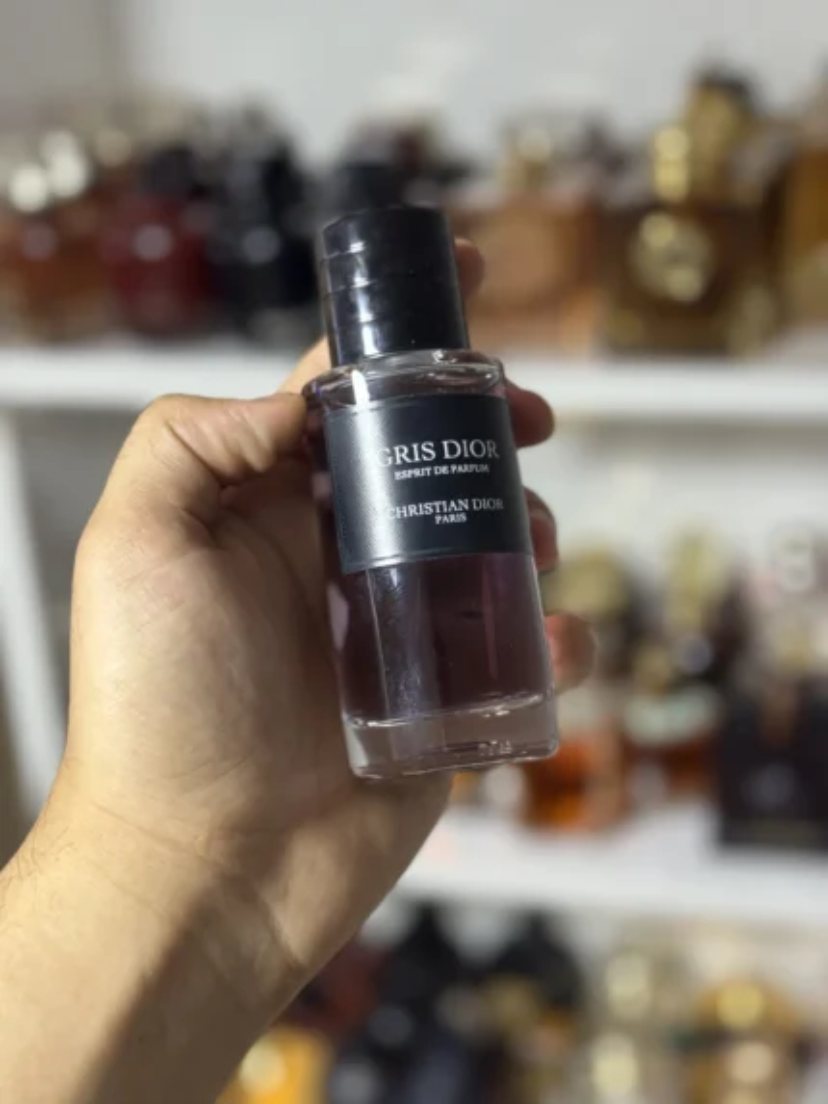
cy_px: 552
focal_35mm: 48
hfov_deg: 30.3
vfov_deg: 39.6
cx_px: 414
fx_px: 1530
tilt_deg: -23.9
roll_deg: +3.2
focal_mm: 6.76
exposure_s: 1/50
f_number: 1.78
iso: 200
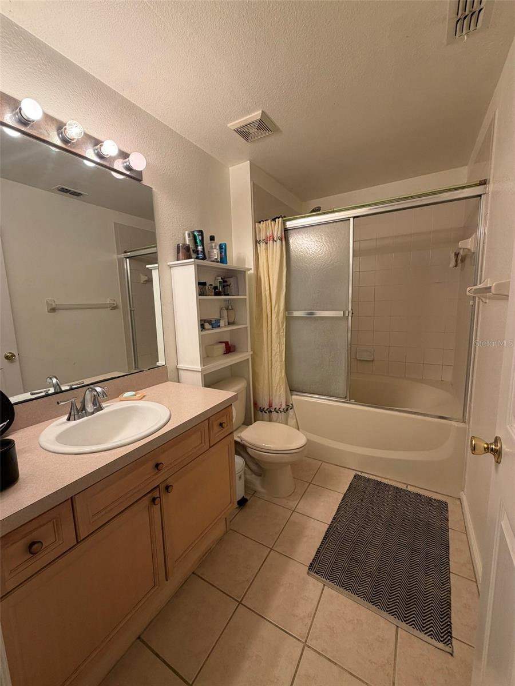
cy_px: 343
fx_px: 278
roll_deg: +1.6
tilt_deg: -8.4
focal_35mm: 14
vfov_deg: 102.1
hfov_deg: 85.7
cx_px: 258
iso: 80
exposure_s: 1/120
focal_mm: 2.22
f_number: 2.2
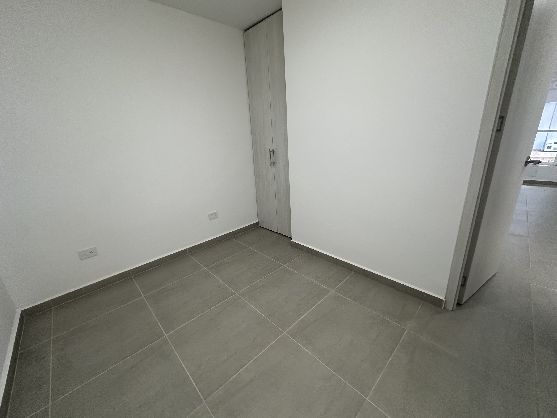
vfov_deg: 85.7
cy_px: 209
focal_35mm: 14
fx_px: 225
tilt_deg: -15.2
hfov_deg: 102.1
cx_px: 278
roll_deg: +3.7
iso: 200
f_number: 2.2
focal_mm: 2.22
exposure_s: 1/120
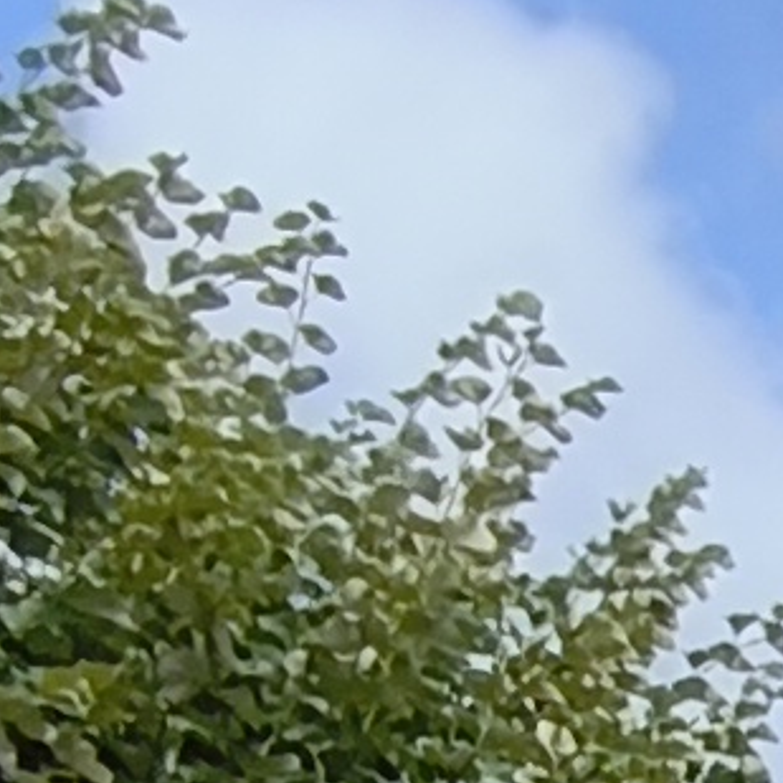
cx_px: 1979
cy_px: 1510
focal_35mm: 141
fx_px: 3608
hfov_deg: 10.4
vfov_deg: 11.3
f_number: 2.2
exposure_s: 1/2801
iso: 50
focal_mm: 1.65
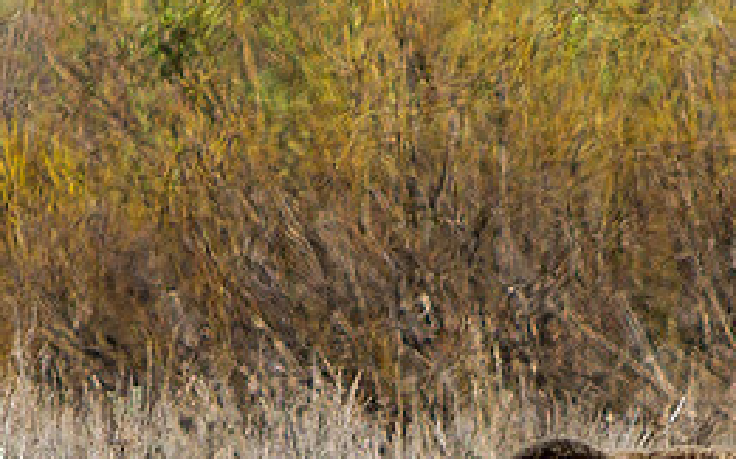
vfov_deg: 1.9
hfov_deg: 3.1
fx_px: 13617
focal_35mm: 679
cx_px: 790
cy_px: 505
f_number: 5.6
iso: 100
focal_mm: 200
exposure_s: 1/400
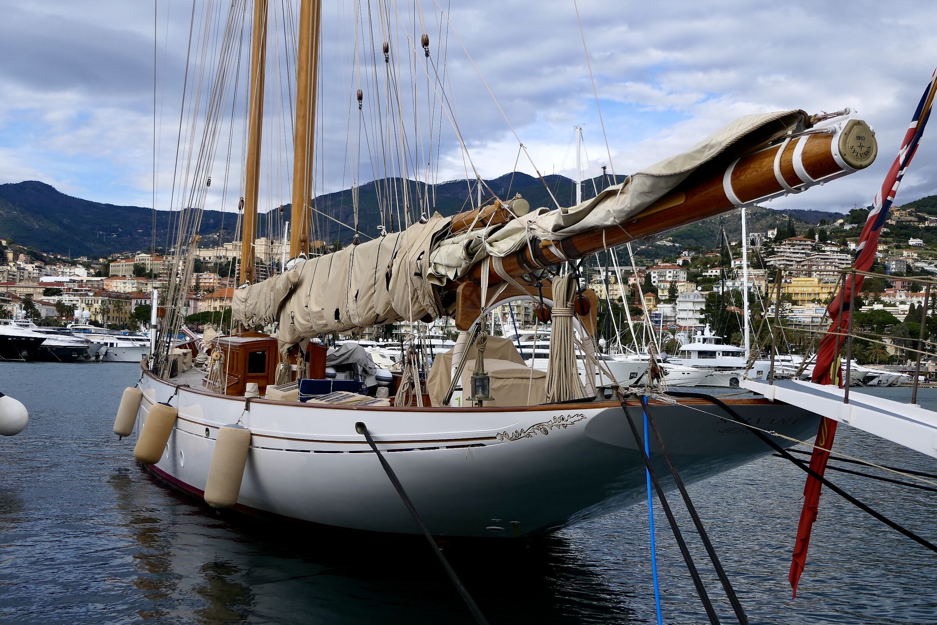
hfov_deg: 49.6
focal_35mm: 39
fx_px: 1015
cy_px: 312
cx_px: 468
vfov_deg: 34.2
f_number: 4.5
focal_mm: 14.4
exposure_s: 1/640
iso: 125
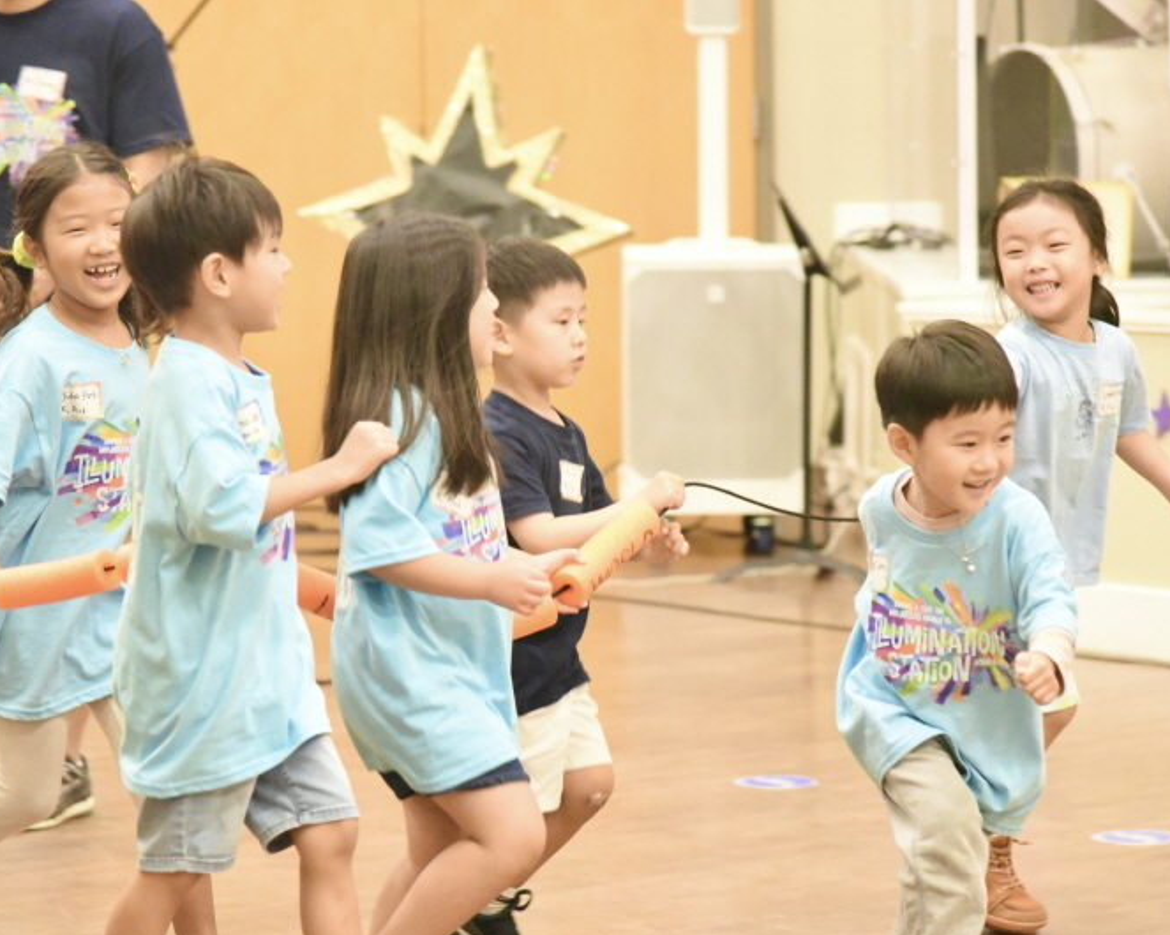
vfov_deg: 11.3
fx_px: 4708
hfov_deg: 14.2
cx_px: 584
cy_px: 469
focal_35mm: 136
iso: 12800
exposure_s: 1/200
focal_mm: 120
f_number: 4
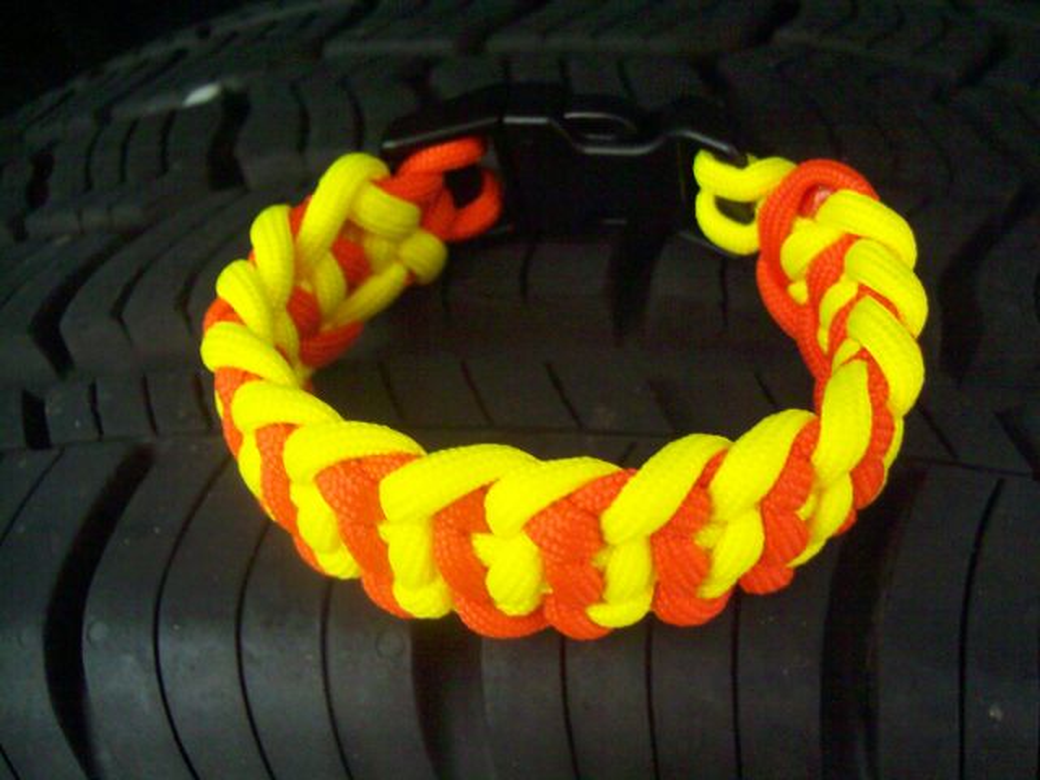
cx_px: 520
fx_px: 1082
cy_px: 390
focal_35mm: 36
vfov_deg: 39.7
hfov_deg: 51.4
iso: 140
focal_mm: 6
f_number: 2.7
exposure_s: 1/51.2
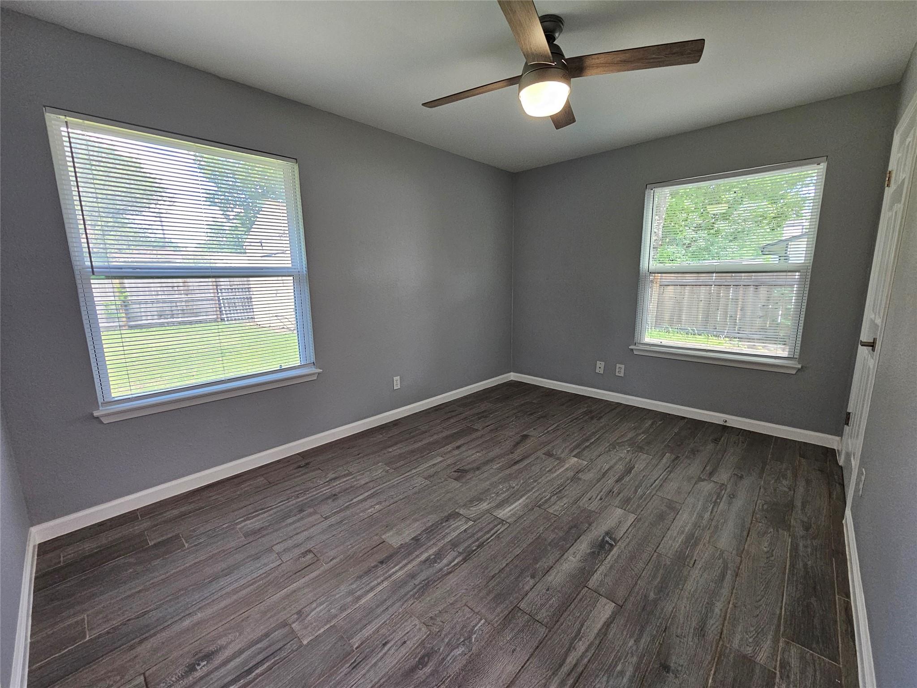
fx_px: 344
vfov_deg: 89.9
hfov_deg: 106.2
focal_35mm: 13
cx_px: 458
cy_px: 344
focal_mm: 2.2
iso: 250
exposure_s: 1/60
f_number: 2.2
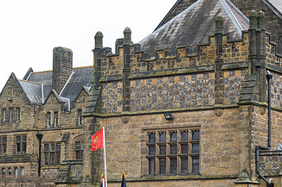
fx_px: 979
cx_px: 159
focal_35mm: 125
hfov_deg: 16.4
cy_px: 158
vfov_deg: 10.9
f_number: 7.1
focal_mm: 70
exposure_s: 1/250
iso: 320
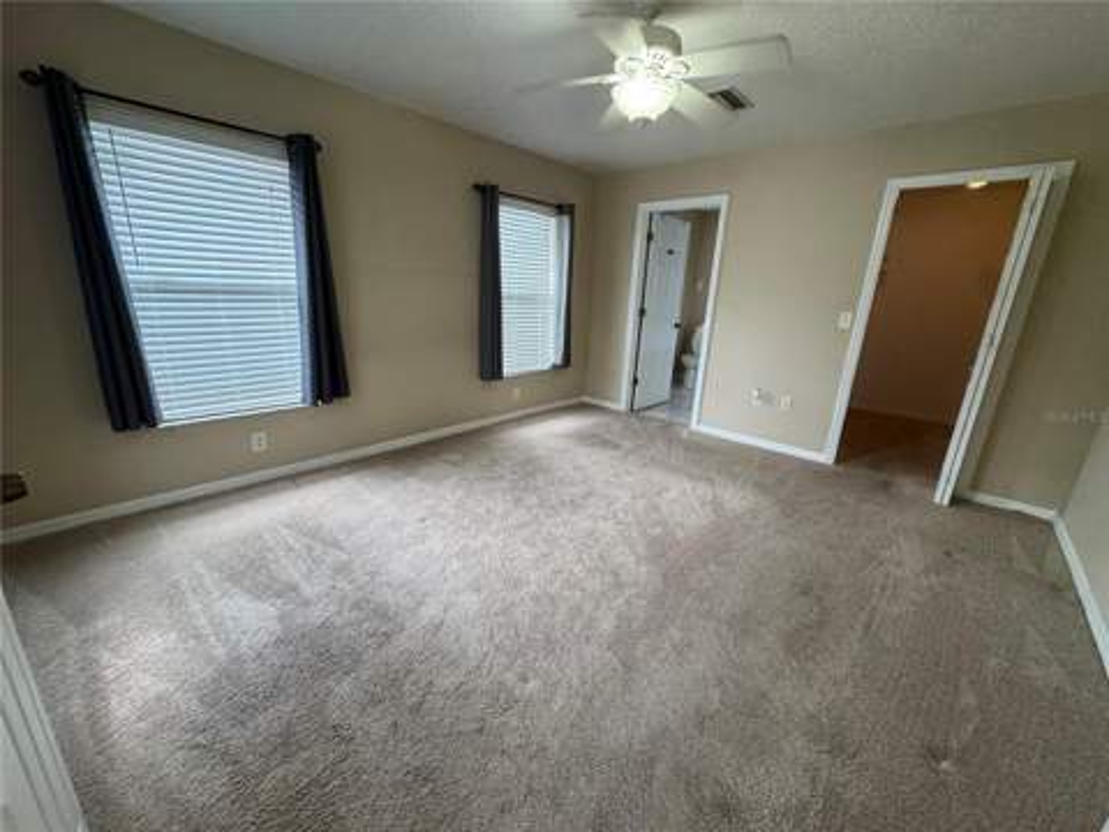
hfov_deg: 102.1
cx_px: 554
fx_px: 449
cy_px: 416
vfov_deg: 85.7
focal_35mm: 14
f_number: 2.2
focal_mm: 2.22
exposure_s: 1/120
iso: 250
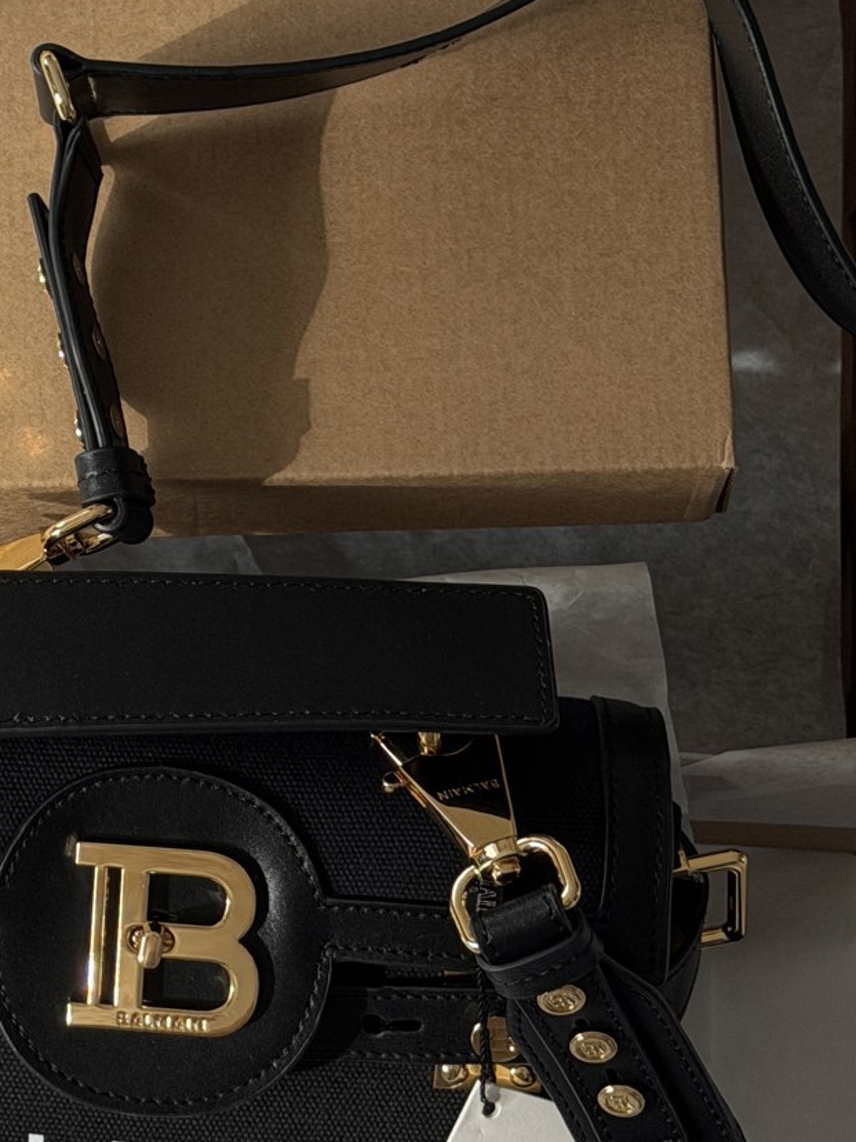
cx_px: -29
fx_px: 3825
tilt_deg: -76.3
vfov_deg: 17.0
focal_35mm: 116
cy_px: 491
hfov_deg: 12.6
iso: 64
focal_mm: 6.76
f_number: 1.78
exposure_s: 1/415
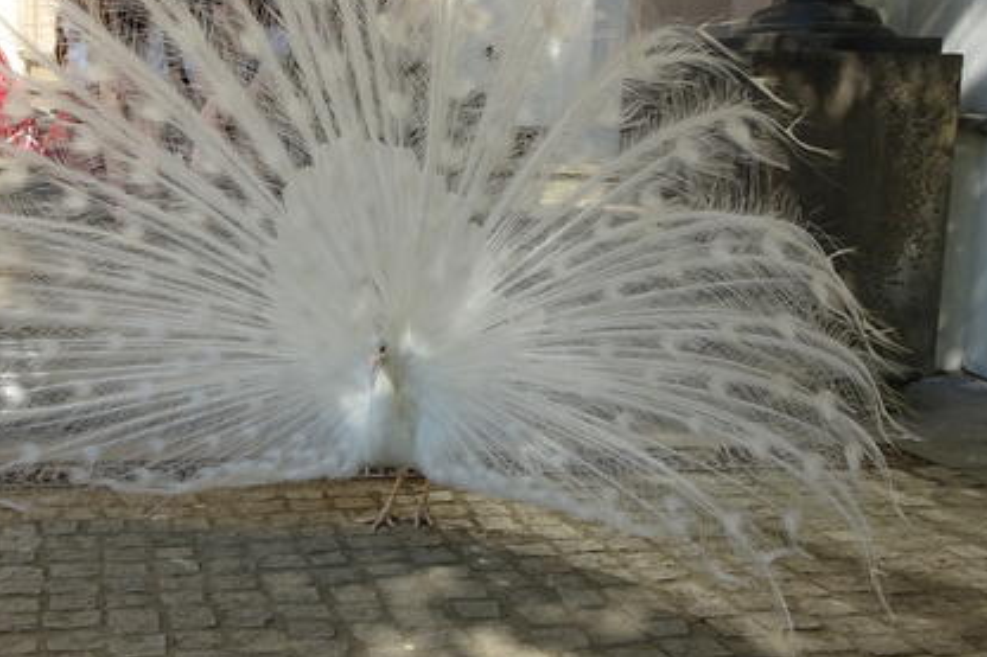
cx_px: 316
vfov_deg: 28.1
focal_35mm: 48
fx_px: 1315
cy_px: 327
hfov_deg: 40.5
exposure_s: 1/500
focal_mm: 5.09
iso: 80
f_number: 3.5
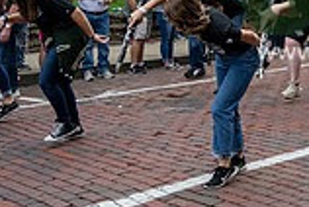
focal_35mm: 88
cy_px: -17
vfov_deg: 15.2
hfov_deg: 21.1
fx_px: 757
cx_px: 391
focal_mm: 24
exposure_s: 1/1600
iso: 1000
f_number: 4
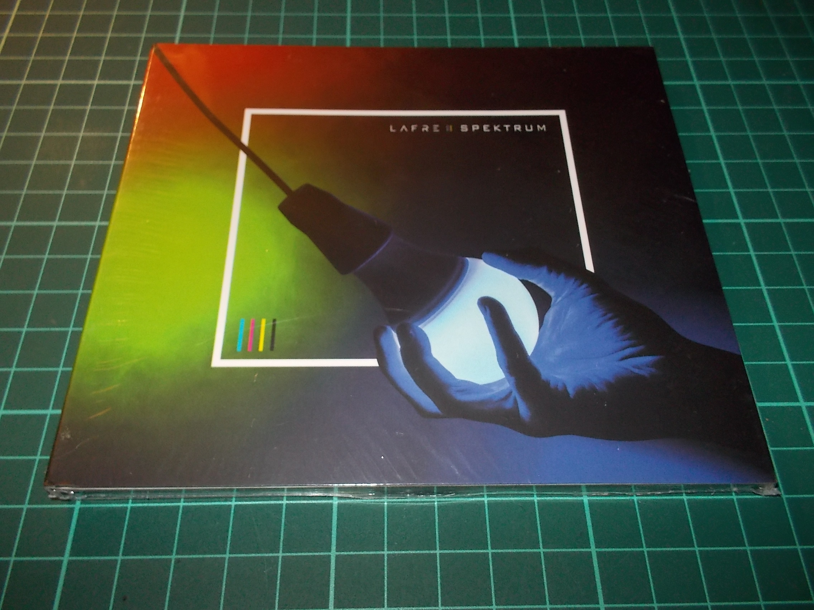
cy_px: 305
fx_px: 682
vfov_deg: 48.2
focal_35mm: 29
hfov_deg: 61.7
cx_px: 407
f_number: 3.3
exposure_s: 1/30
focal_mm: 4.1
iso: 200
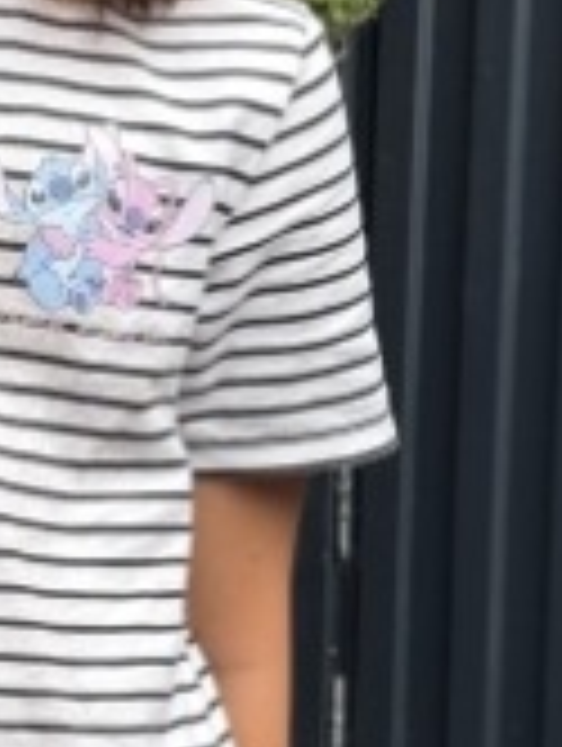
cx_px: -342
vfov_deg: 12.6
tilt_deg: -10.2
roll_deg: -0.2
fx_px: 3325
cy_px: 799
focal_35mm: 154
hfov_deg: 9.3
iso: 80
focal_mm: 6.76
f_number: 1.78
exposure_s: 1/607
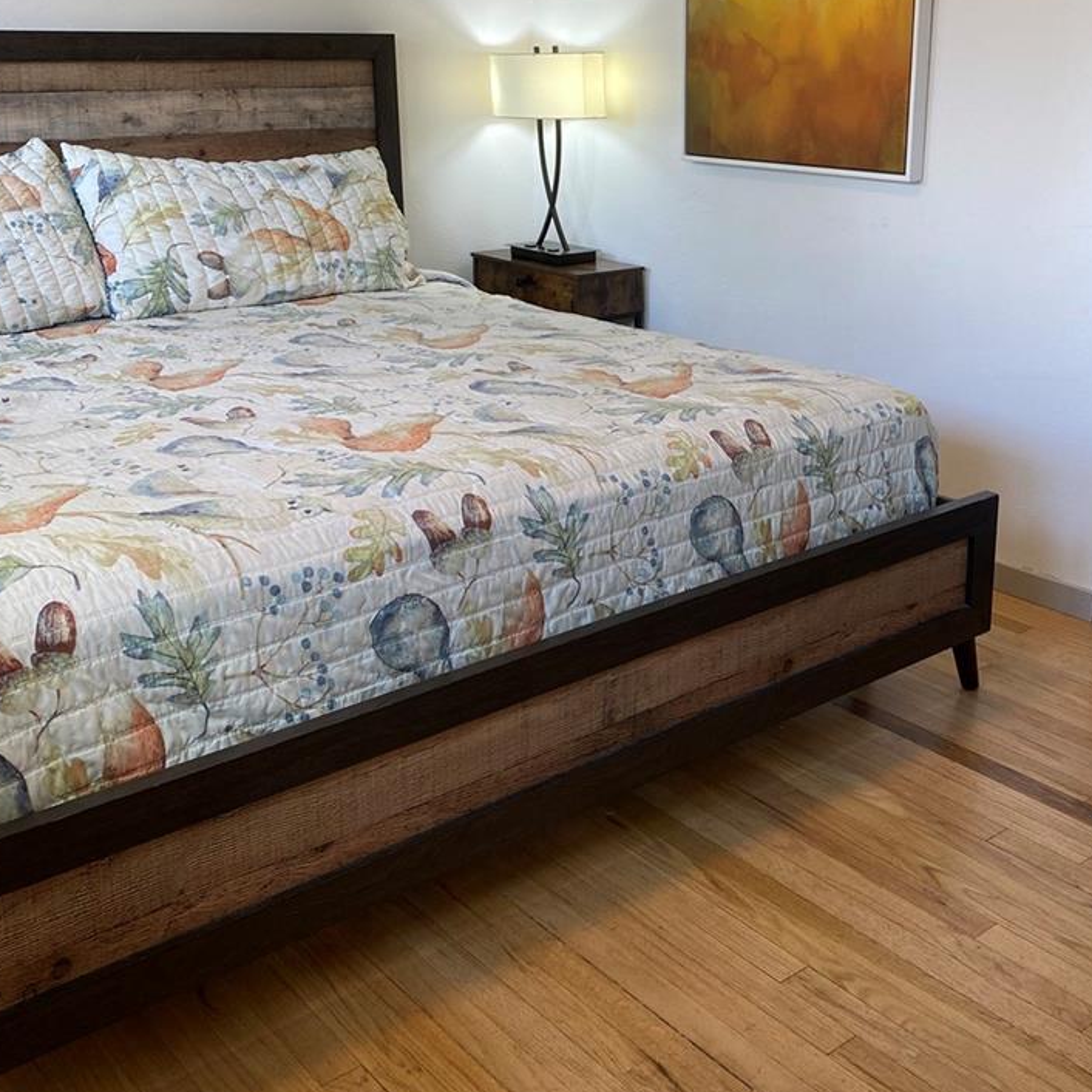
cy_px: 436
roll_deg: -1.5
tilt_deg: -15.1
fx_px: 1392
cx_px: 672
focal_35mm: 39
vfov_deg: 42.6
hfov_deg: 42.6
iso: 80
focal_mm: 4.25
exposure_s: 1/120
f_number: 1.8
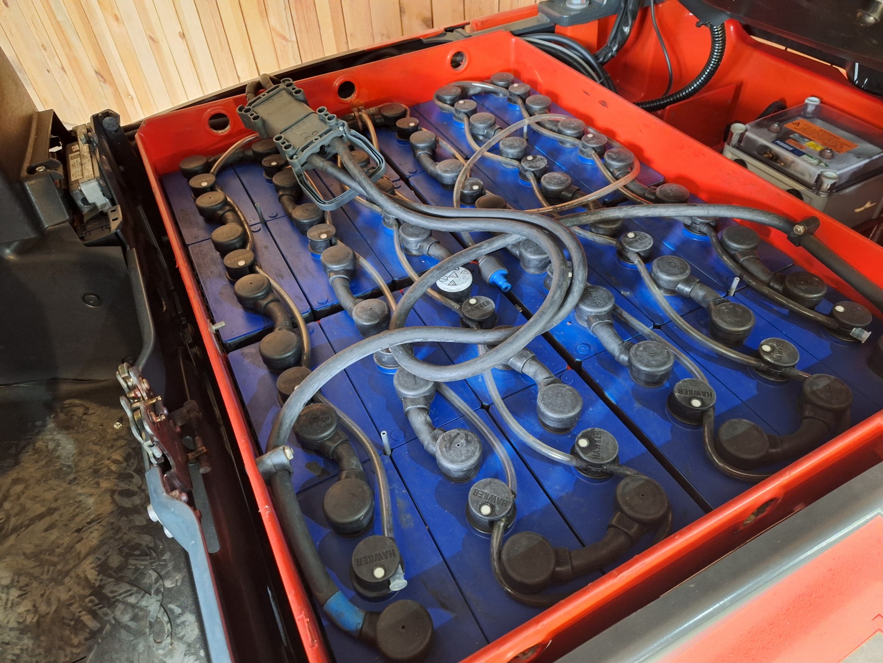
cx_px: 442
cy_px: 332
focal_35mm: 23
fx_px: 587
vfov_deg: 58.9
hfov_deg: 73.9
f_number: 1.8
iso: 800
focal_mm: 5.54
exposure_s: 1/20
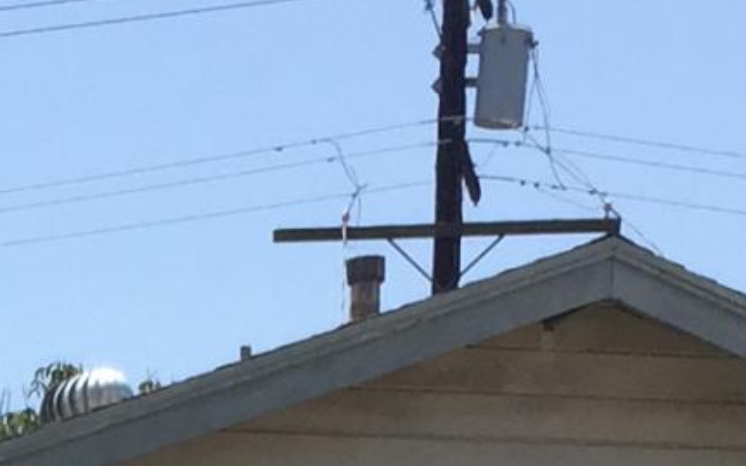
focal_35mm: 214
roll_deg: -1.3
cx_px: -248
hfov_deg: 9.6
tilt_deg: -8.7
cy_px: 1765
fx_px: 4349
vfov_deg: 5.5
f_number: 2.2
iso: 32
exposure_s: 1/1883
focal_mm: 4.15
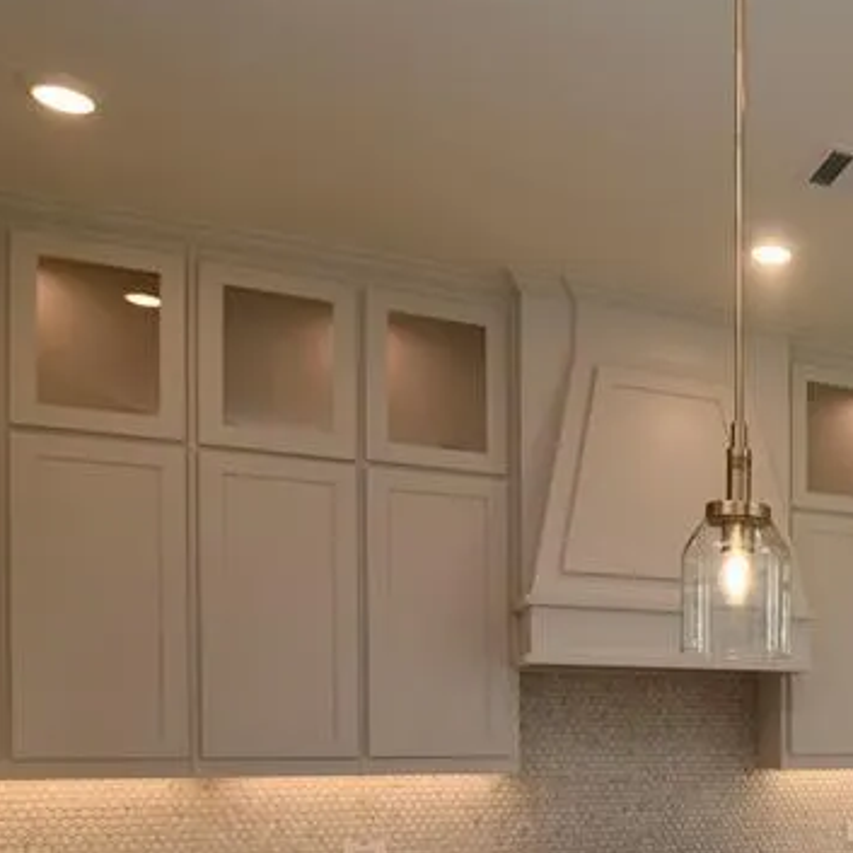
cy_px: 742
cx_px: 954
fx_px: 1032
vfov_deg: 41.9
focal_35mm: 37
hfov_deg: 37.2
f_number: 5.6
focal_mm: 10
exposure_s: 1/125
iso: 180
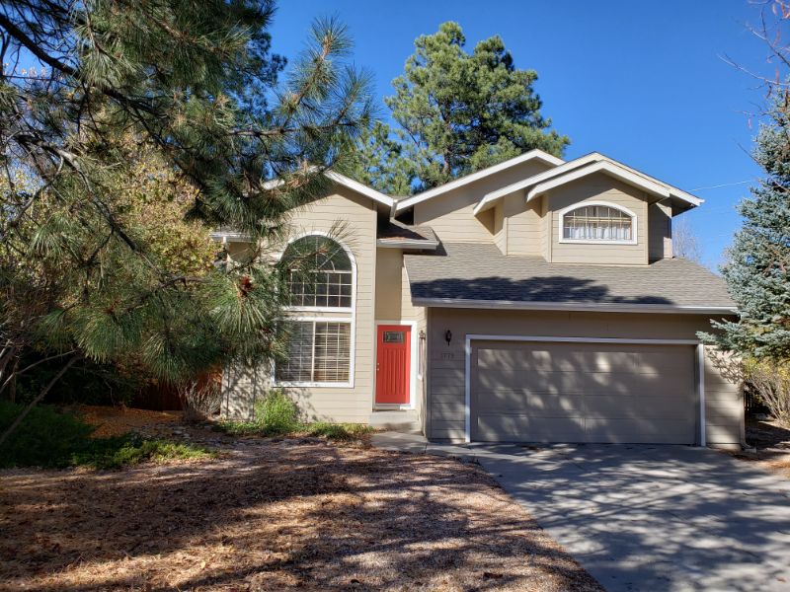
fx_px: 593
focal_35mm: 26
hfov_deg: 67.3
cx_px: 395
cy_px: 296
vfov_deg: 53.1
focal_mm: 4.3
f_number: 2.4
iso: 50
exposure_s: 1/1067
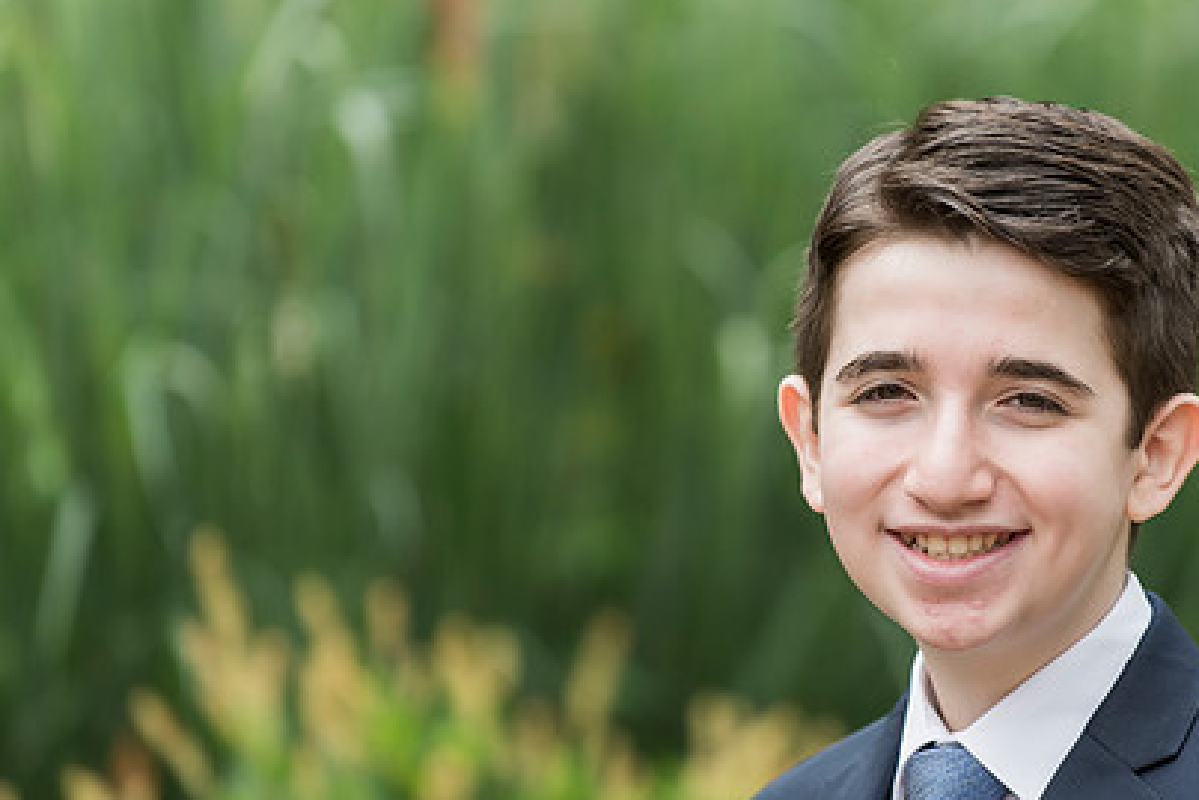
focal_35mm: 288
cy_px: 436
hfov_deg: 7.1
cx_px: 803
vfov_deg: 4.8
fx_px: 9595
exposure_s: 1/500
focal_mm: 200
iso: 400
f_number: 3.5
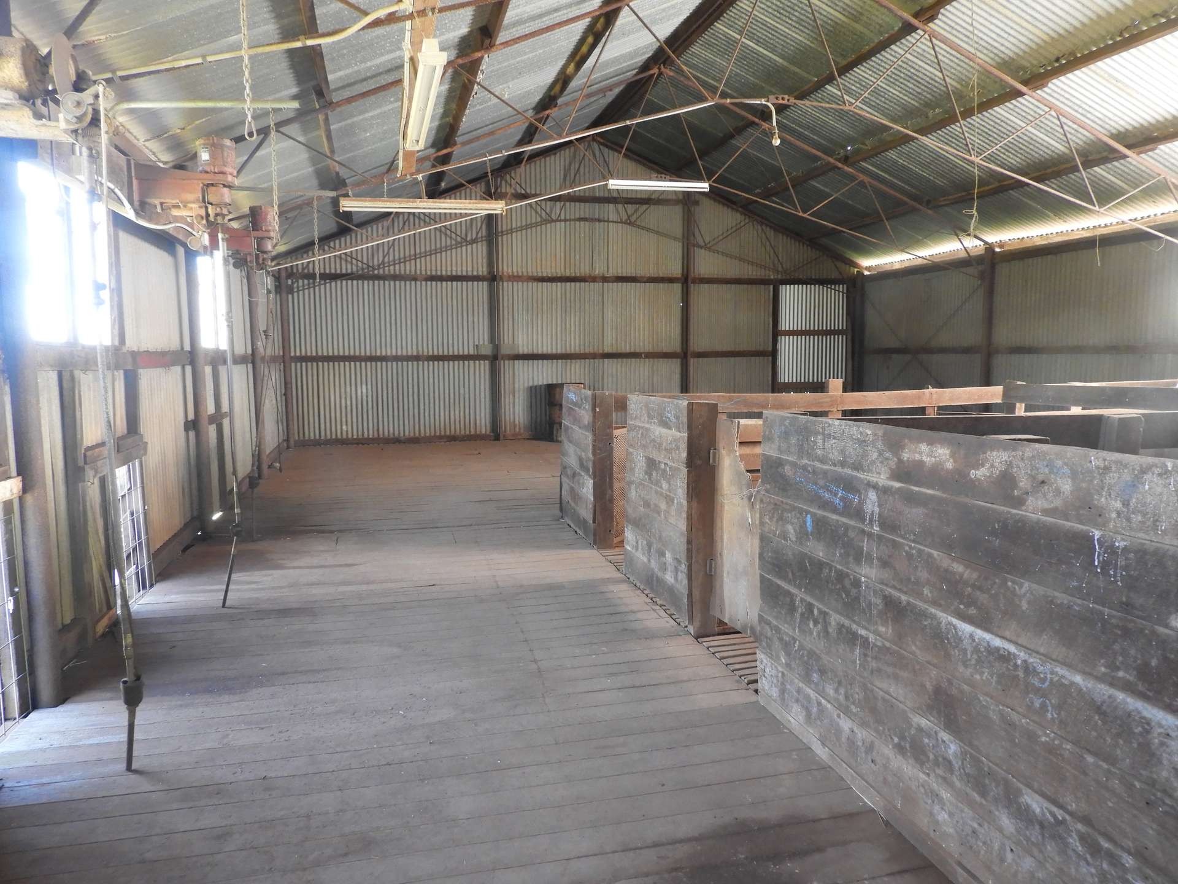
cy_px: 442
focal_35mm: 24
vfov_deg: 56.8
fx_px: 817
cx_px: 589
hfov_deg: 71.6
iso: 400
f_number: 3.3
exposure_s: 1/25
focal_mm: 4.3
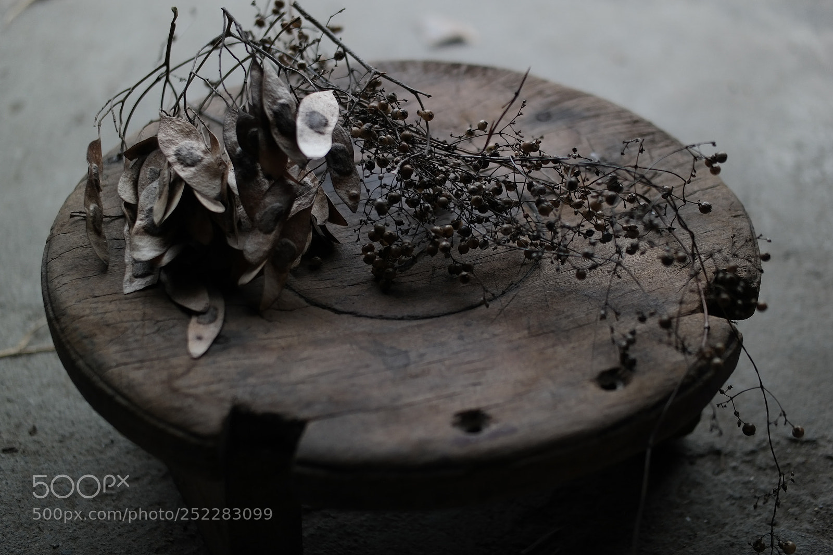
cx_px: 416
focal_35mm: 69
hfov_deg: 29.2
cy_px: 278
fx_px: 1596
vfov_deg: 19.7
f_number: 2.2
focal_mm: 45
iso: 250
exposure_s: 1/800
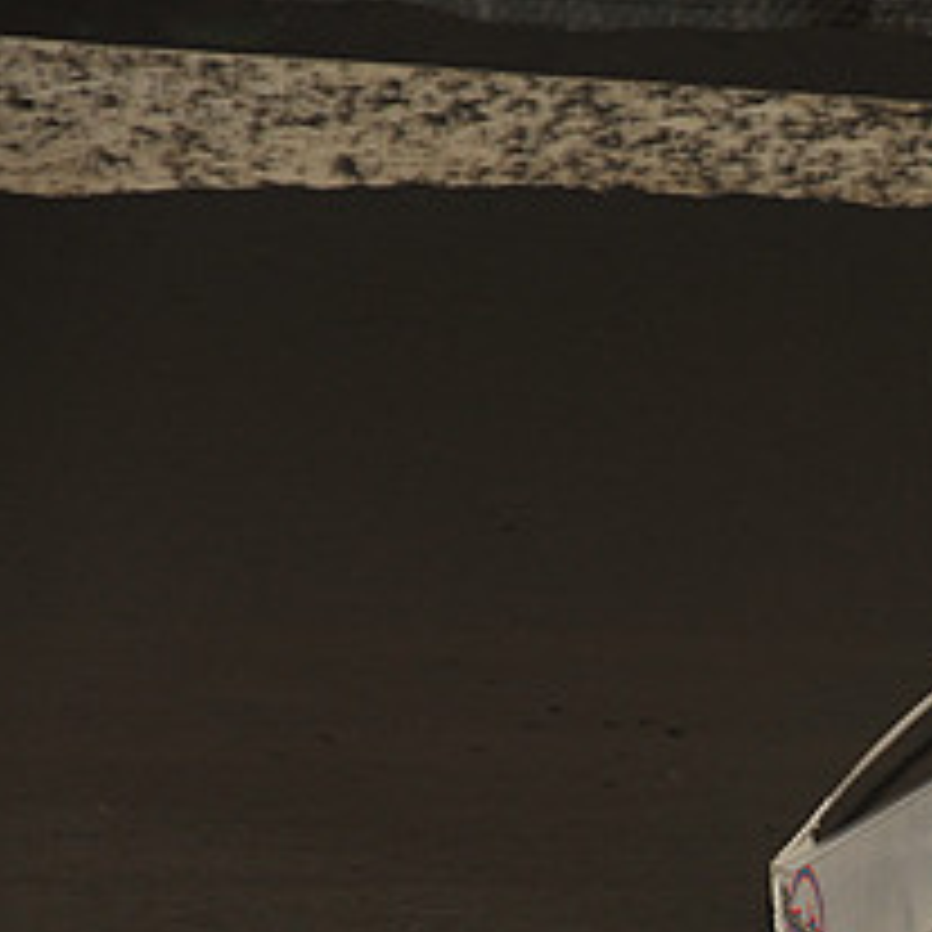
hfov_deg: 4.7
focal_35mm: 369
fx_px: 11240
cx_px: 1261
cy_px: 864
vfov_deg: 4.7
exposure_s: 1/320
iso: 1000
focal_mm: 155
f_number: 7.1
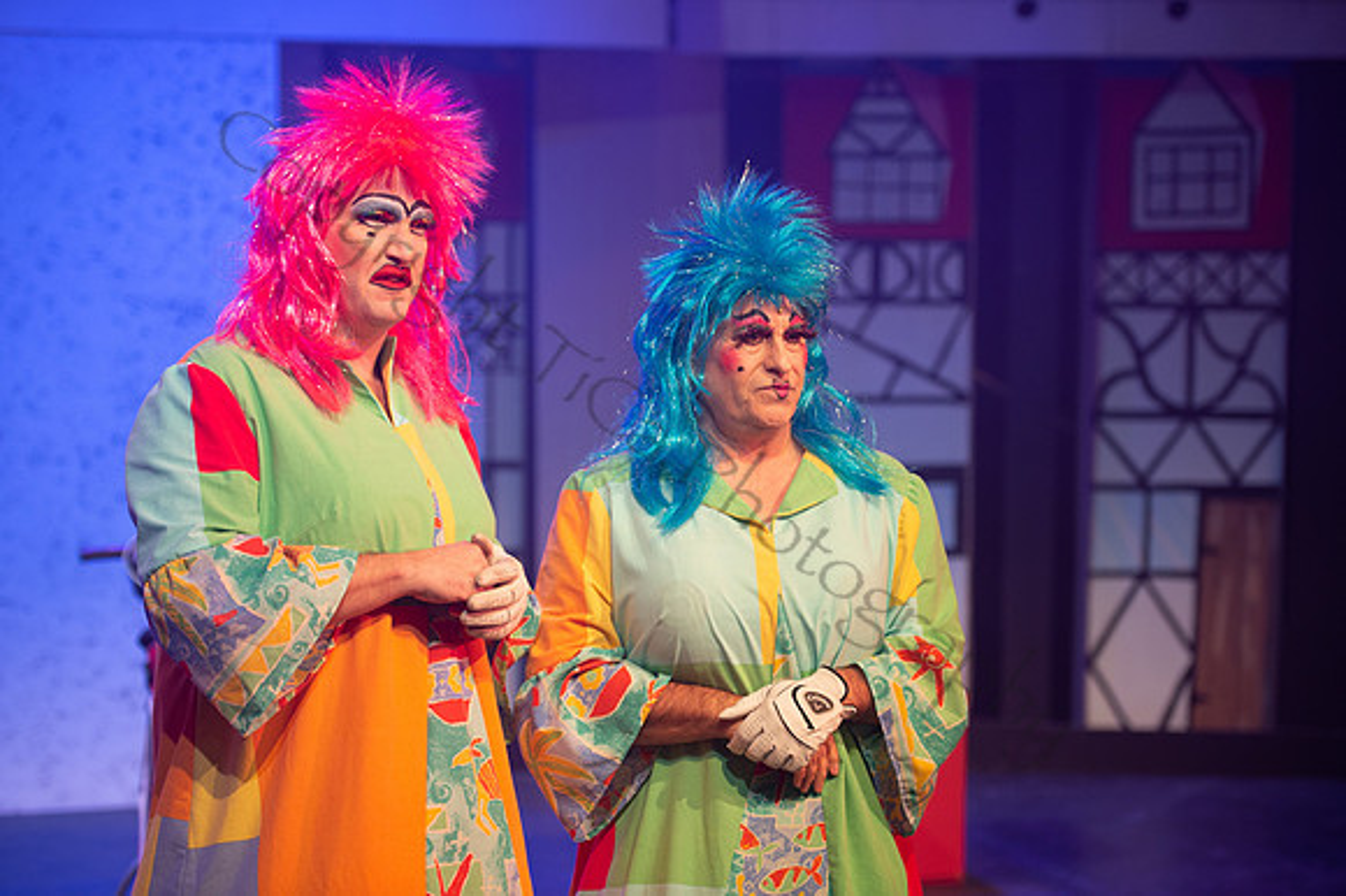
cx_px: 673
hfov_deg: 23.7
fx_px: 3213
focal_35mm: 86
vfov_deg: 15.9
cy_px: 448
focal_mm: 86
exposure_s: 1/320
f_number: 2.8
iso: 1000
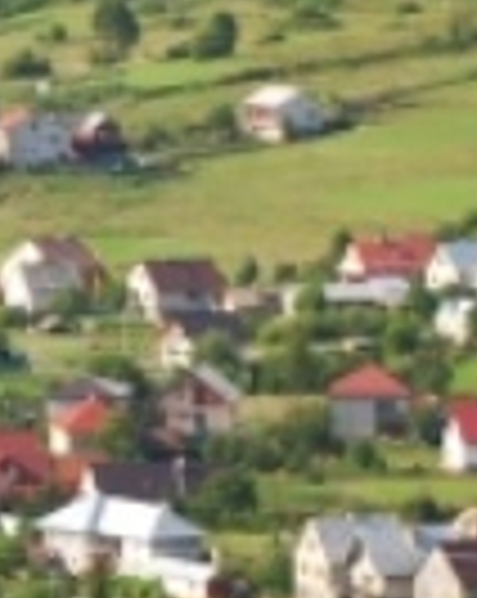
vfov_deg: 4.2
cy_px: 339
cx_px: -468
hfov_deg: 3.3
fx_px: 8239
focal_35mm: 466
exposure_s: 1/160
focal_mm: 55
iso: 200
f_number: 4
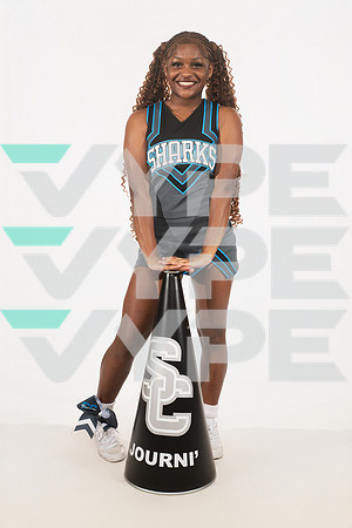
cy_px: 264
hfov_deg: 29.2
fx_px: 675
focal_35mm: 46
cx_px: 176
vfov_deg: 42.7
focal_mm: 46
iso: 500
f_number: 7.1
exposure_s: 1/320
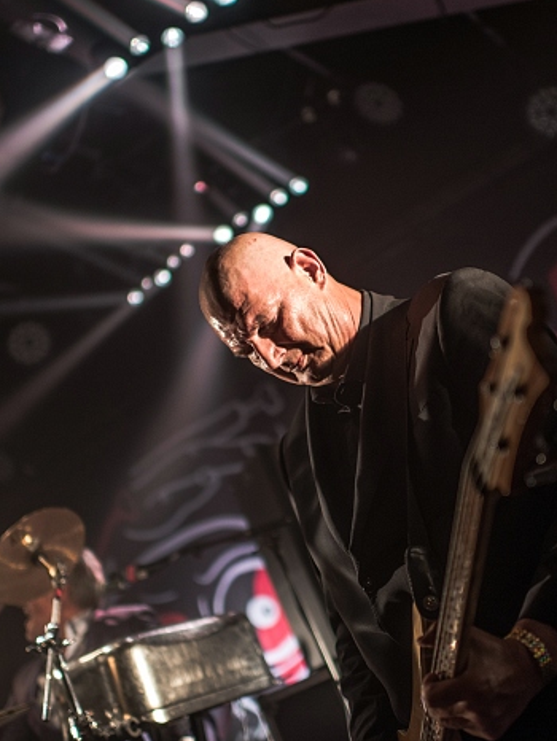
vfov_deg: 36.8
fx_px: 1115
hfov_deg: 28.0
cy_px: 363
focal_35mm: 52
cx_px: 344
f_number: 1.4
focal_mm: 35
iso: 320
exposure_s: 1/500
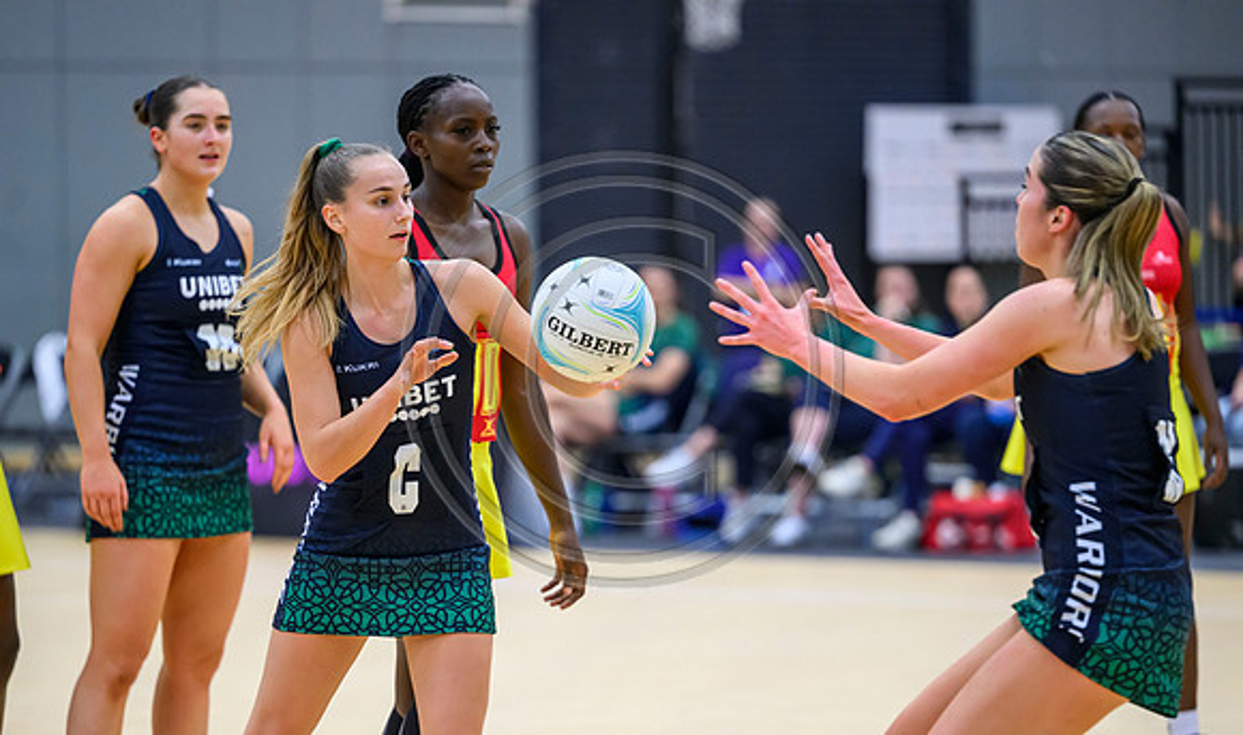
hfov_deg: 10.4
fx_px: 6842
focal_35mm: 205
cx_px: 539
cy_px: 469
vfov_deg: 6.1
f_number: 2.8
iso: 4000
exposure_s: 1/1000
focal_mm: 175
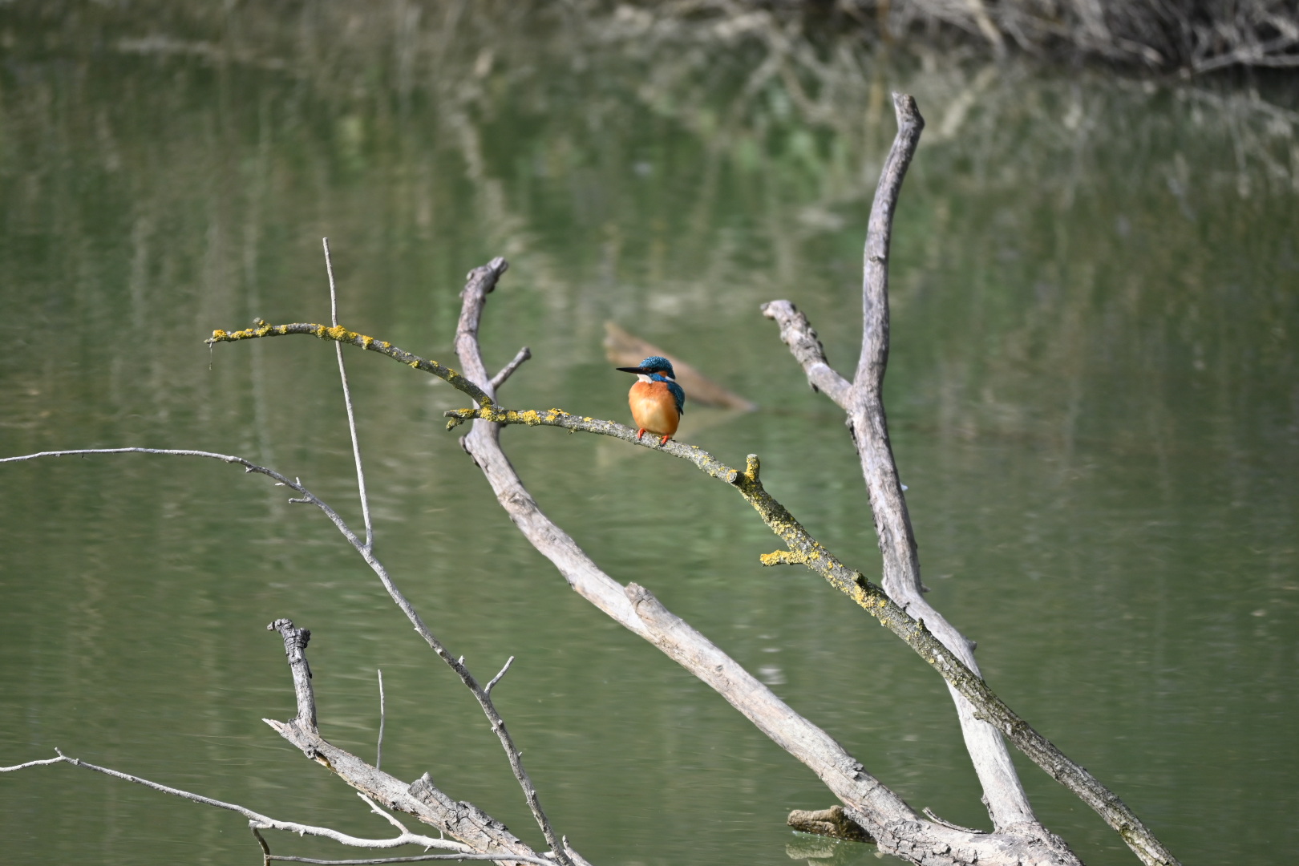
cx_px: 650
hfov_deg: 5.5
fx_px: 13530
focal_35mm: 375
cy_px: 433
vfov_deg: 3.7
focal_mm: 250
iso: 200
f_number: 6.3
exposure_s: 1/400
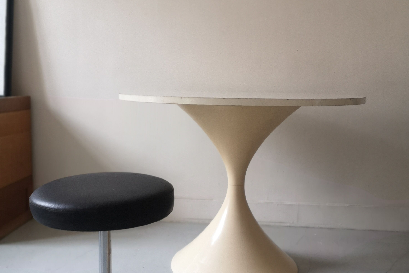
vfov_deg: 35.1
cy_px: 131
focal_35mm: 38
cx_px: 202
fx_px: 432
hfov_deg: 50.7
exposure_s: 1/33.3
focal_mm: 3.95
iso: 250
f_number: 4
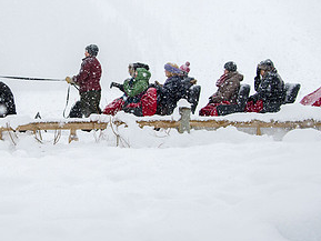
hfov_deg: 16.4
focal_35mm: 120
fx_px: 1113
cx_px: 94
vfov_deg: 12.3
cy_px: 85
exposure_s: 1/800
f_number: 5.6
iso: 640
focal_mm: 62
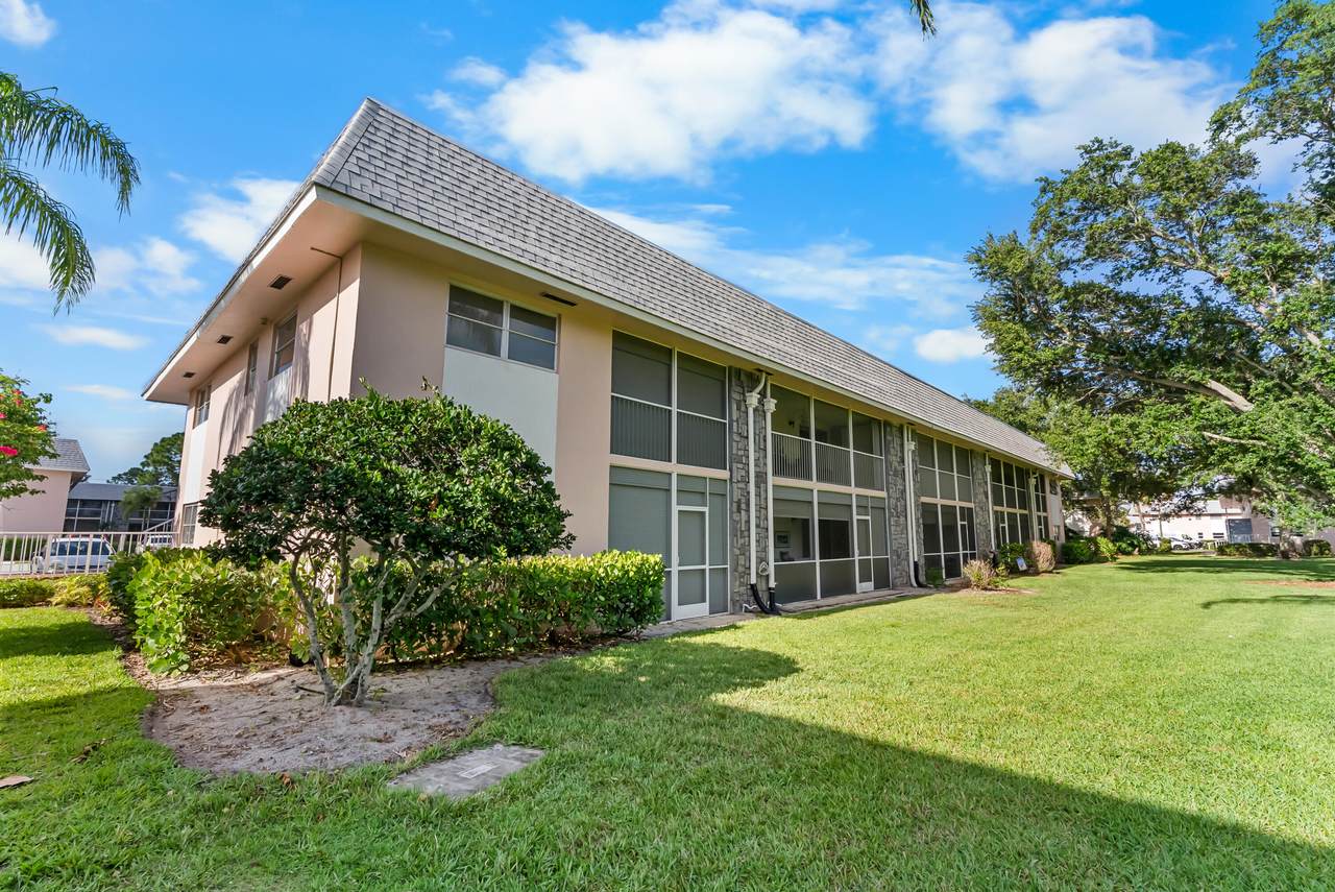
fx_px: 594
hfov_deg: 96.7
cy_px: 446
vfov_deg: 73.8
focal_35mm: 16
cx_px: 668
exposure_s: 1/400
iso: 320
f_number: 9
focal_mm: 16
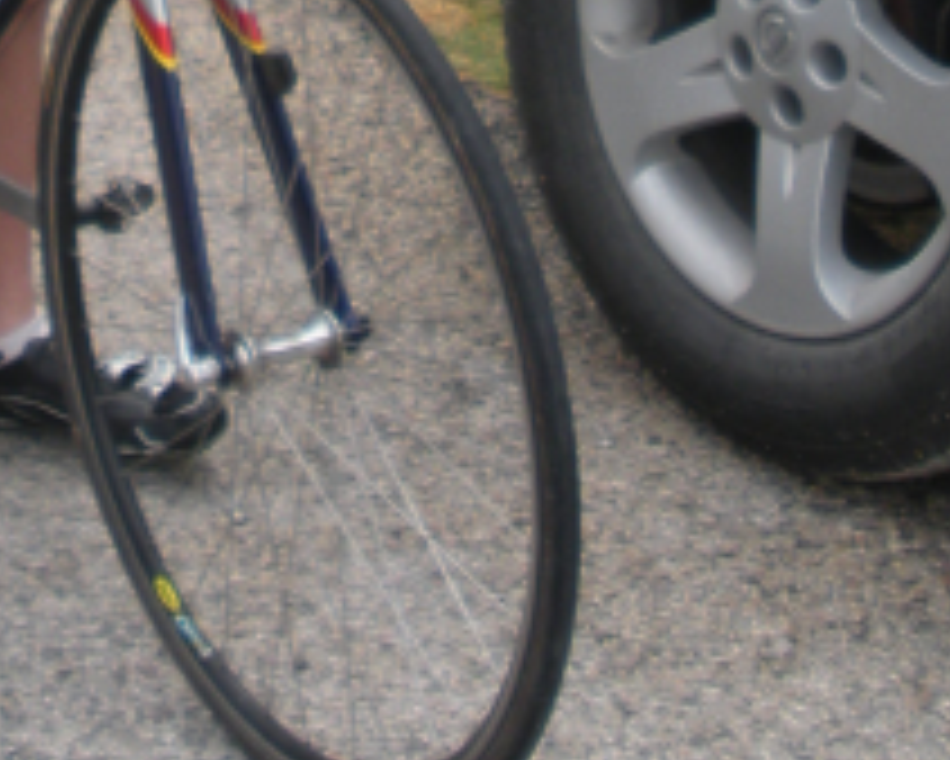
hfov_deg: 13.5
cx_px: 144
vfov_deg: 10.3
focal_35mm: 142
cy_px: -573
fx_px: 3994
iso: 64
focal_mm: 6.3
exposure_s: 1/301
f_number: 3.5
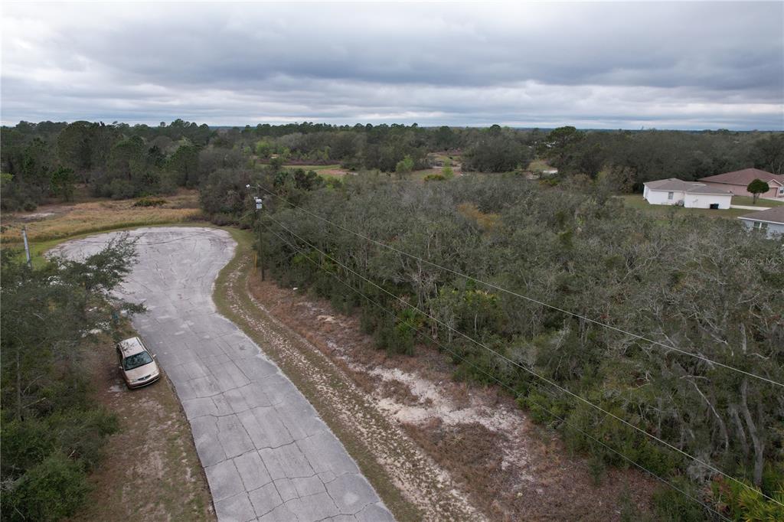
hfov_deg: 78.6
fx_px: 479
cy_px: 261
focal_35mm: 22
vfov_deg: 57.2
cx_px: 392
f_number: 2.8
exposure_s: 1/60
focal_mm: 8.38
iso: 120
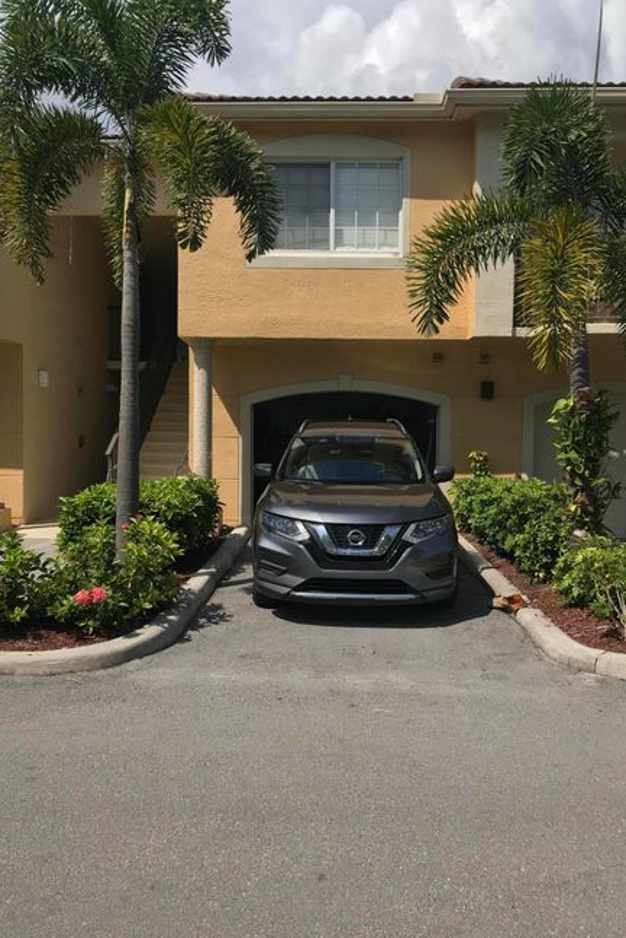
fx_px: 782
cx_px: 317
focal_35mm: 30
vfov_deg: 61.9
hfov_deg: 43.6
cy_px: 469
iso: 20
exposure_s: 1/3096
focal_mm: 3.99
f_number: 1.8
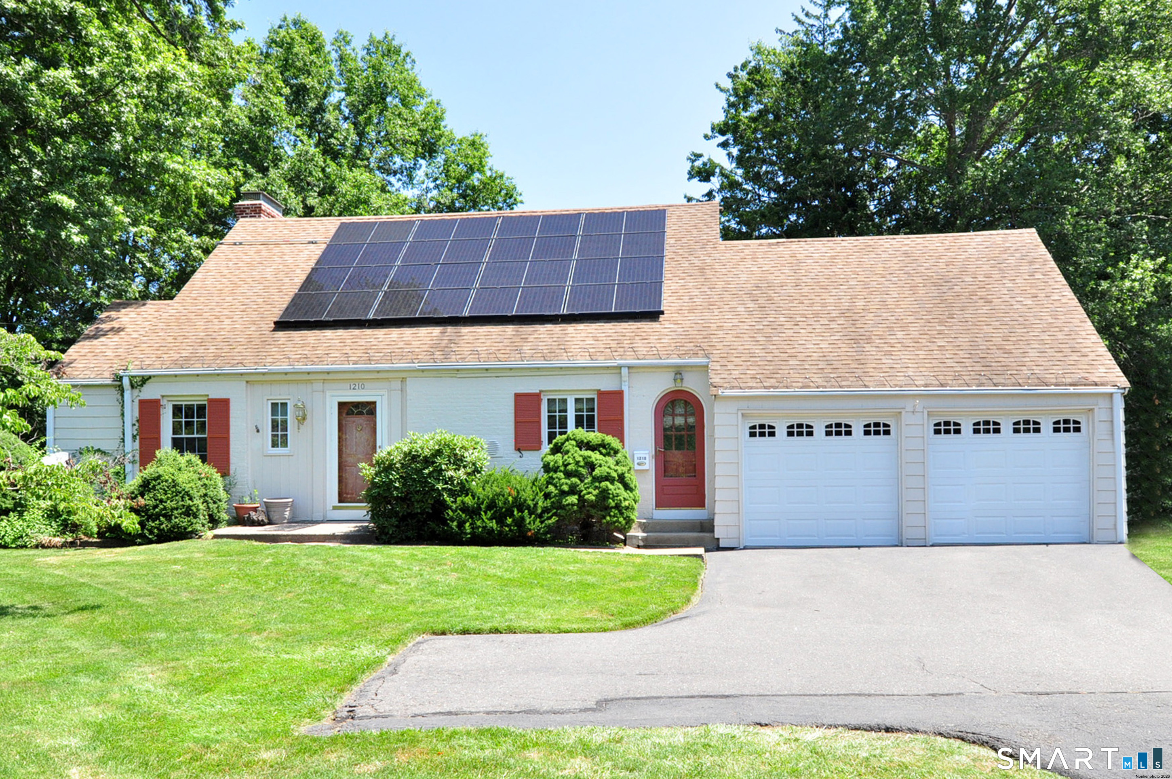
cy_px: 390
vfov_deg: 56.0
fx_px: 732
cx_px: 586
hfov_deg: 77.4
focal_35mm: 22
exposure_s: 1/320
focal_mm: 15
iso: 500
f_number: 8
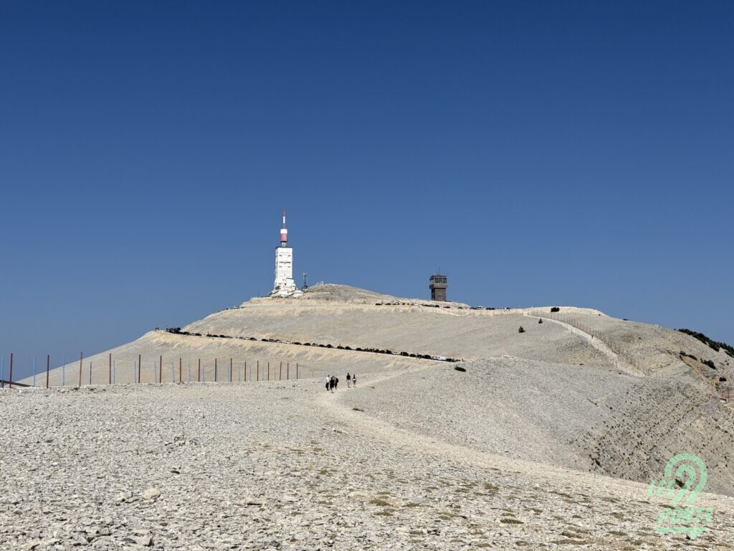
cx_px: 367
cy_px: 276
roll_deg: +0.1
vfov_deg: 30.3
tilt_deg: +6.5
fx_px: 1018
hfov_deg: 39.7
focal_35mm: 48
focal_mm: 6.76
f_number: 1.78
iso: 64
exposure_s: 1/11364
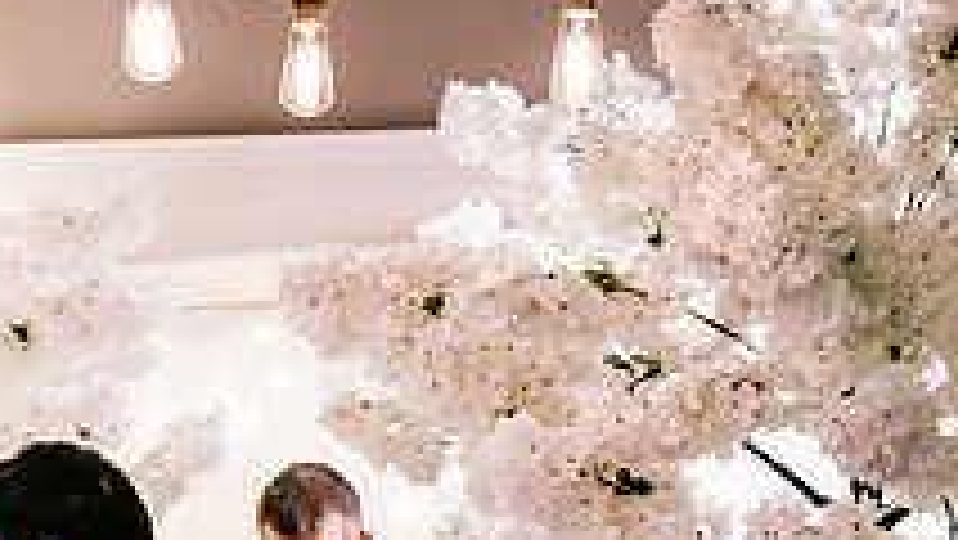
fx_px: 2541
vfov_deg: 11.8
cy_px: 682
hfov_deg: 20.6
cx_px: -36
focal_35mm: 100
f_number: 1.4
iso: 3200
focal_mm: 35
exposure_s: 1/250
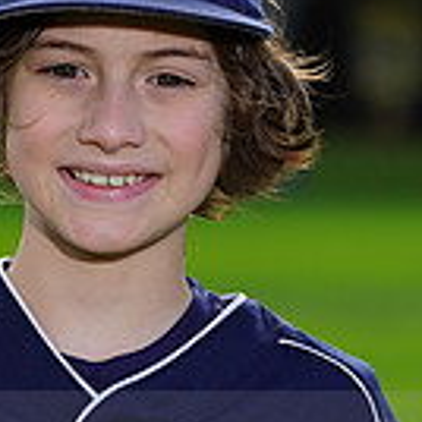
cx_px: 77
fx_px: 10579
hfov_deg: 2.3
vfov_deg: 2.3
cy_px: 435
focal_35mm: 767
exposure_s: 1/250
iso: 200
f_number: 8
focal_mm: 209
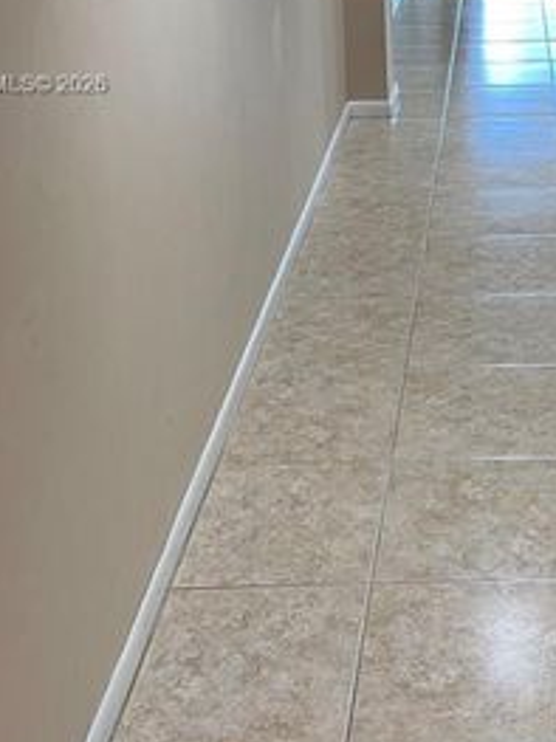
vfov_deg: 28.4
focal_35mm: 66
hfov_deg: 21.6
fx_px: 1415
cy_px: 86
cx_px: 522
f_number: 1.6
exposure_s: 1/60
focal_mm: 4.2
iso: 80
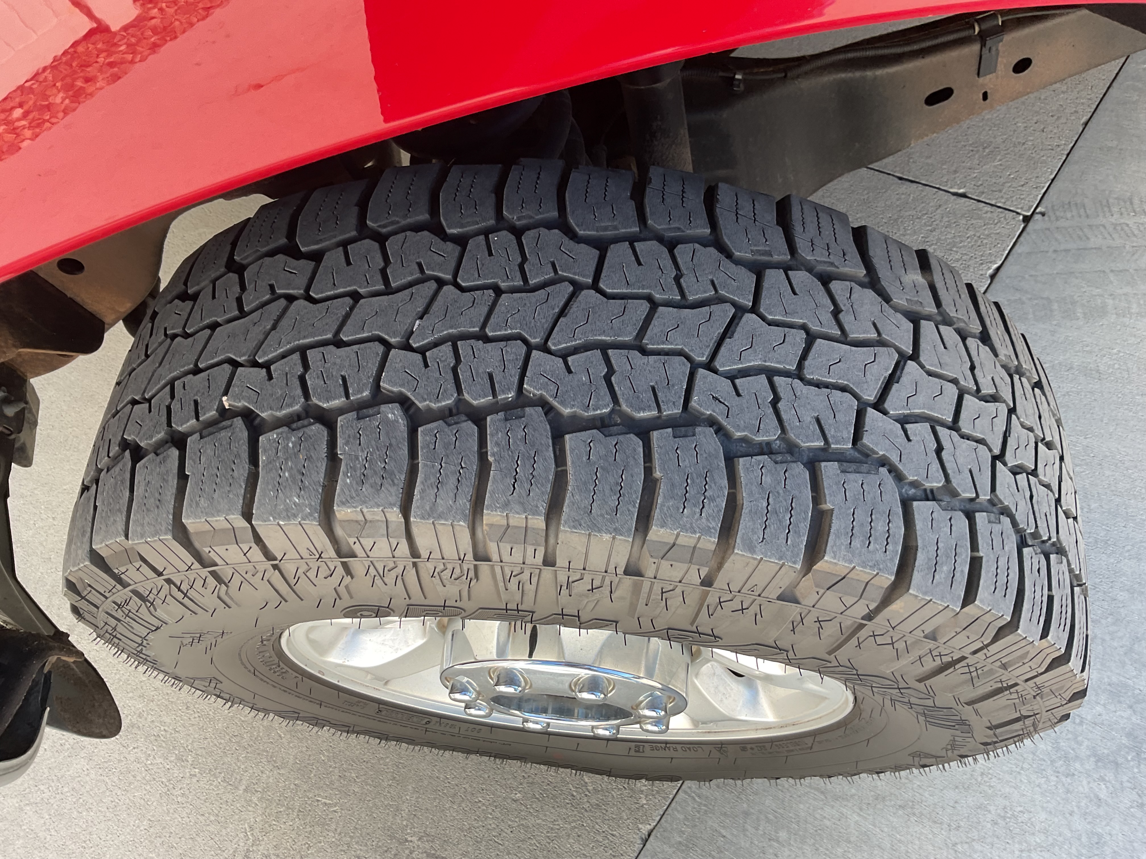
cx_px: 573
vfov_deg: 48.2
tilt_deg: -58.2
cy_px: 430
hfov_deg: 61.7
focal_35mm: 29
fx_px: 960
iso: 16
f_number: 1.8
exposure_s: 1/120
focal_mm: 3
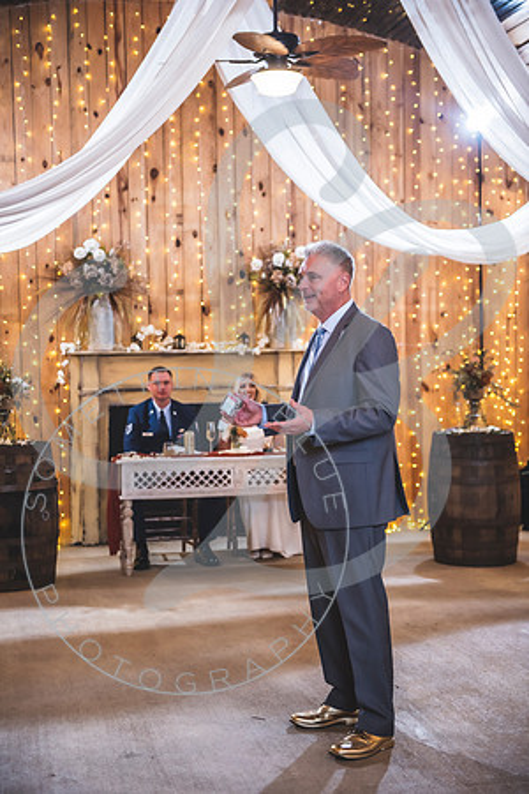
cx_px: 264
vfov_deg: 34.5
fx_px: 1278
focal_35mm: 58
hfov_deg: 23.4
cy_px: 397
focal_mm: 58
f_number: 2.8
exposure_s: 1/125
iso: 800
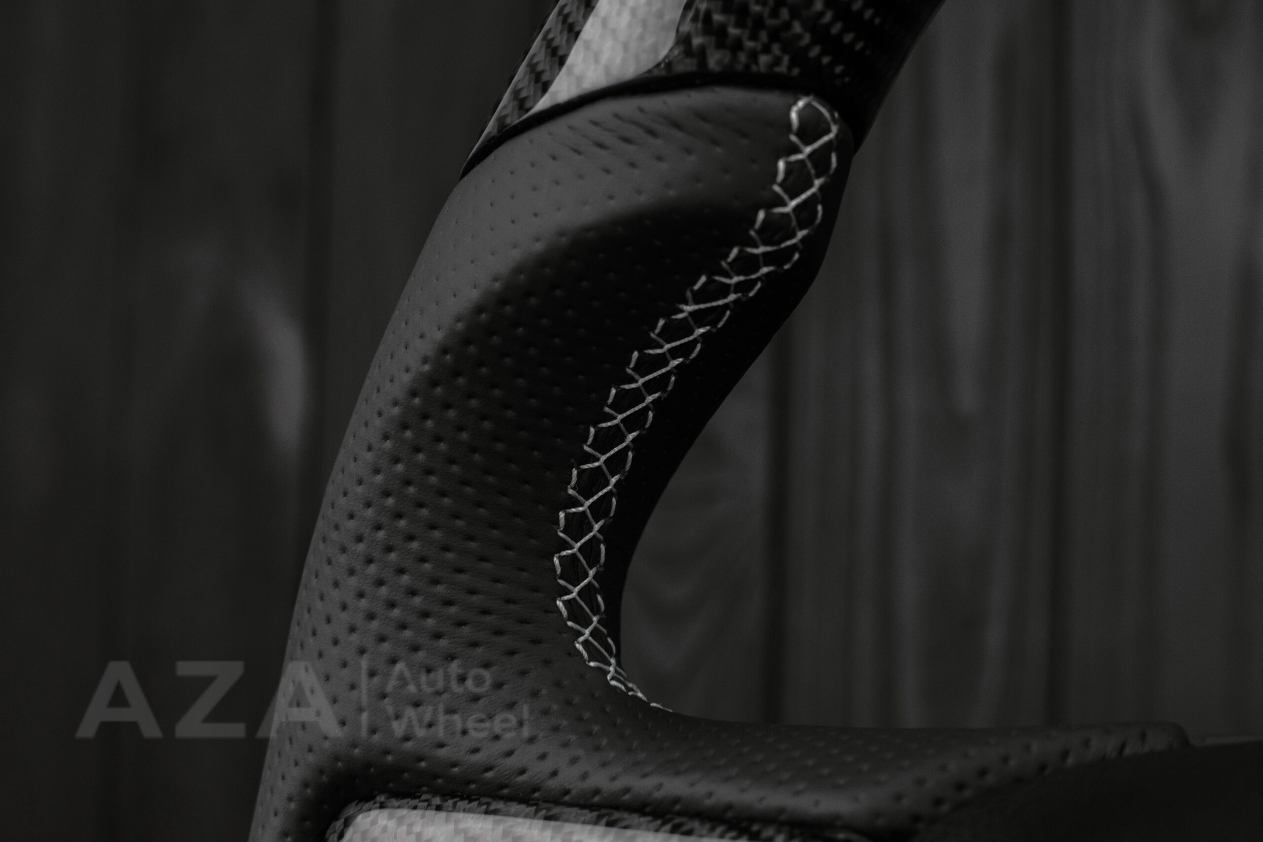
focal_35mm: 52
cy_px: 421
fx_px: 1842
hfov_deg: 37.8
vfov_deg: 25.8
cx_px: 632
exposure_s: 1/125
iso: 500
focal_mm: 35
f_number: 6.3
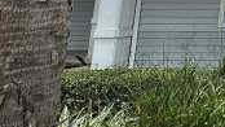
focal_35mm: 70
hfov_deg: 19.0
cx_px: 445
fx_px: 418
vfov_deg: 15.6
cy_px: -76
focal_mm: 2.22
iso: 40
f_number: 2.2
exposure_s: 1/602
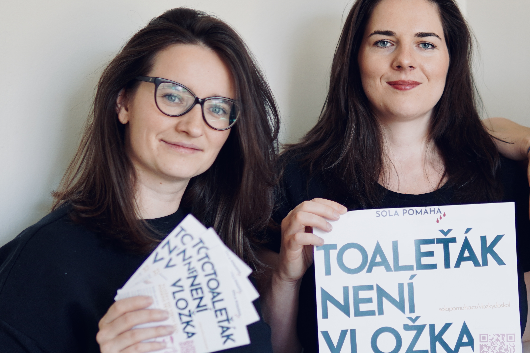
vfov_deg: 18.1
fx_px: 1104
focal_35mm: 75
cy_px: 233
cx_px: 387
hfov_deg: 26.7
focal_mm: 30
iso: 100
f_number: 1.4
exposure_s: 1/125
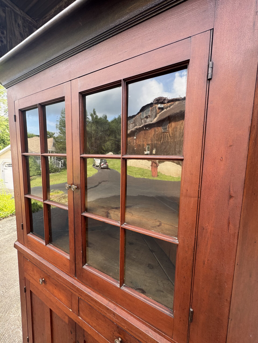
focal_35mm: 14
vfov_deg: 102.1
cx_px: 129
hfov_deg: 85.7
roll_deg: -1.6
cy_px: 172
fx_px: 139
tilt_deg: -4.6
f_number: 2.2
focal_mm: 2.22
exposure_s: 1/99
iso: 40
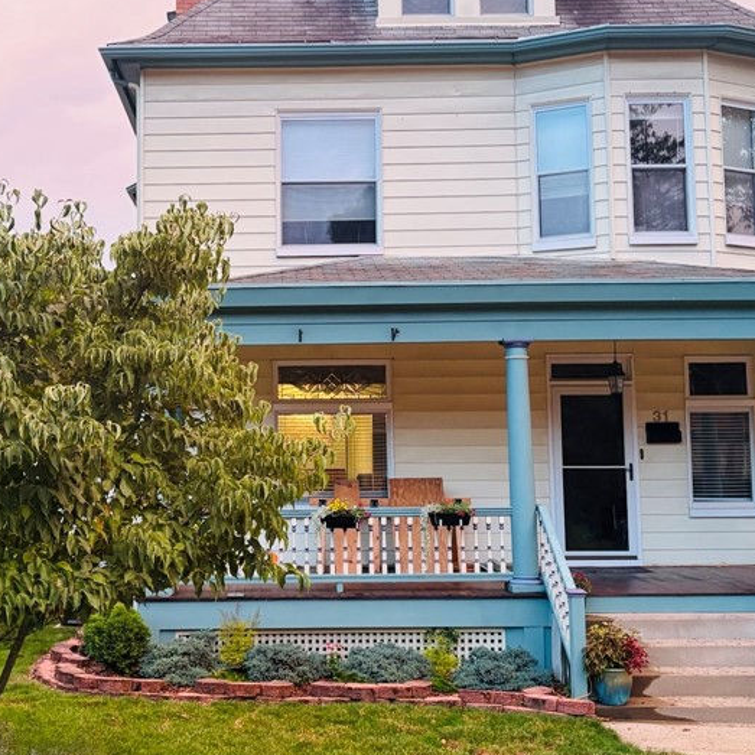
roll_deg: +0.7
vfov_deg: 37.5
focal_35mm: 45
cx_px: 280
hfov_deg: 37.3
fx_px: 1110
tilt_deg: +5.7
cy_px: 359
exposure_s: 1/60
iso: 250
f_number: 1.6
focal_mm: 5.96
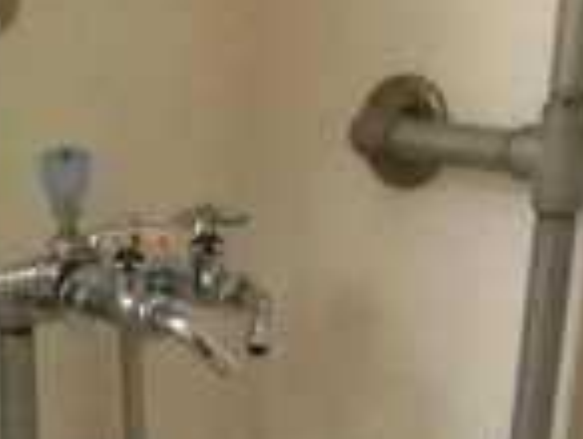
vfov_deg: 12.2
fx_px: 1771
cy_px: 938
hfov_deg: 18.2
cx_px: 0
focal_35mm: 105
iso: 320
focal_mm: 4.3
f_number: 3.1
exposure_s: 1/40
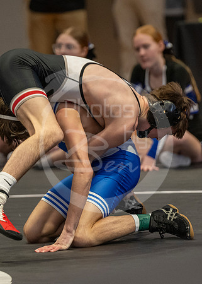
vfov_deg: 4.7
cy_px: 218
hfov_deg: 3.4
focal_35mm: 429
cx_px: 135
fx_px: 3446
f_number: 2.8
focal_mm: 190
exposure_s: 1/1000
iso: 3200
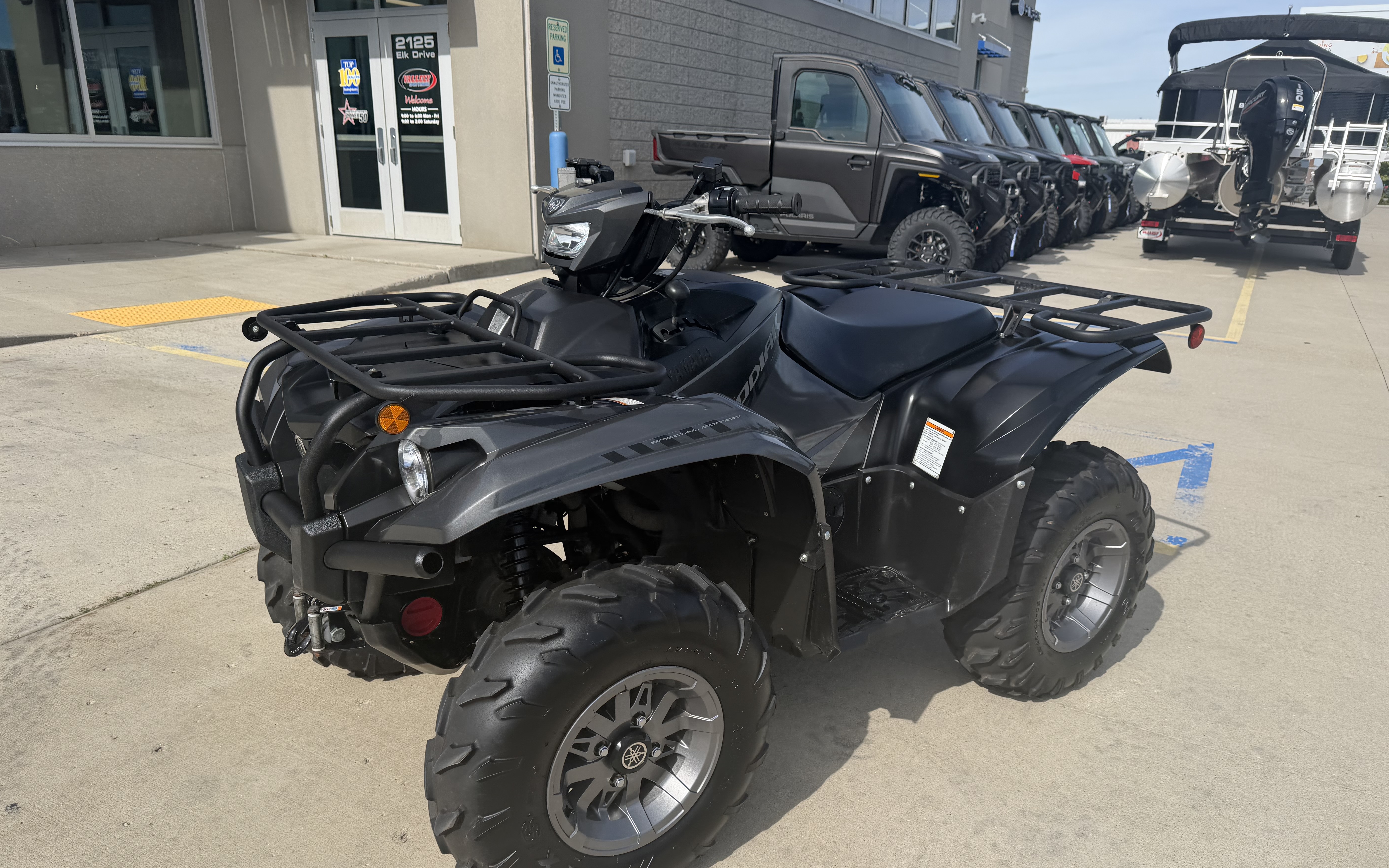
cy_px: 488
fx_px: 984
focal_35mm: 26
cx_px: 707
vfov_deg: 47.5
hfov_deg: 70.4
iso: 80
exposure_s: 1/3279
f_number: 1.78
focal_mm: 6.76
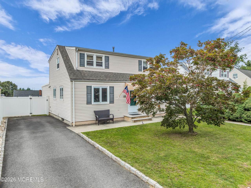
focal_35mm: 24
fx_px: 174
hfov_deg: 71.6
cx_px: 126
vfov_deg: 56.8
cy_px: 94
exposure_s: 1/2000
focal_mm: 12.29
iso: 130
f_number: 2.8
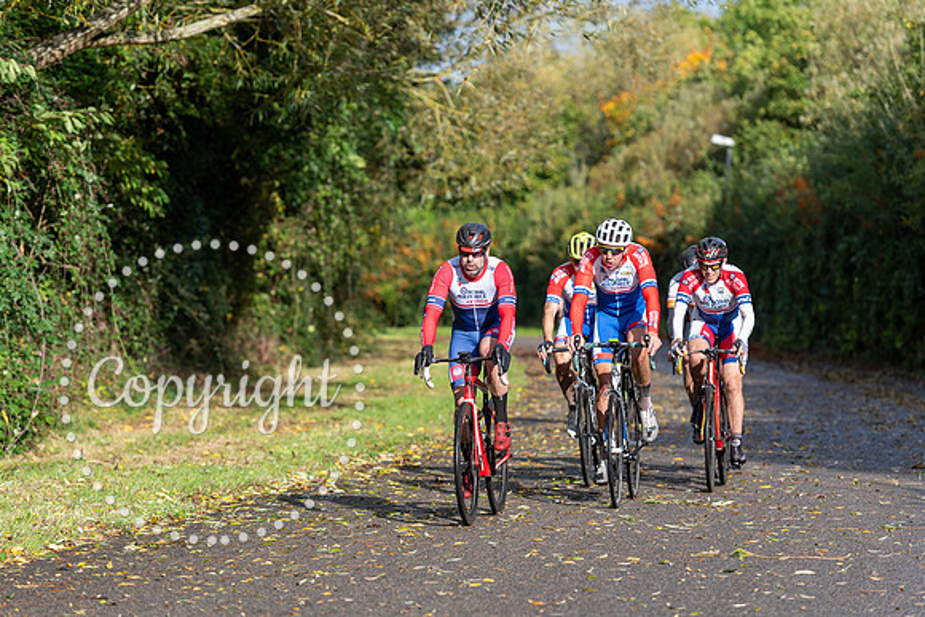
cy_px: 308
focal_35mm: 145
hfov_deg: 14.2
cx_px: 462
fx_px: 3726
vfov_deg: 9.5
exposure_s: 1/1600
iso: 200
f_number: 3.5
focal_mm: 145
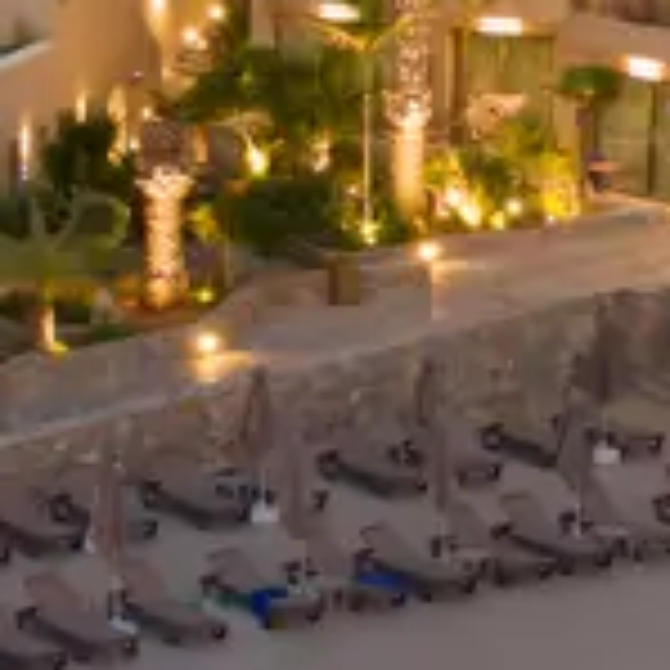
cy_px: 405
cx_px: 72
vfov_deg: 10.7
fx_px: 3591
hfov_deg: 10.6
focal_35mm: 164
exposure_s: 1/10
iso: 800
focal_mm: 10.26
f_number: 2.8
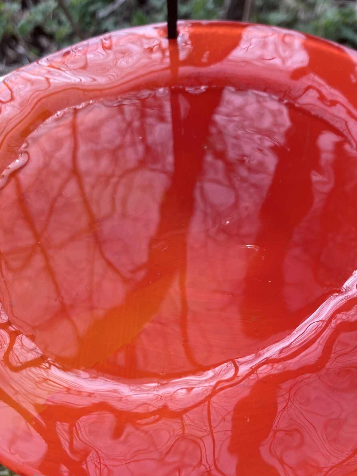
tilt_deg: -52.8
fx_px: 591
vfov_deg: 43.8
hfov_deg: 33.6
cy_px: 262
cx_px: 163
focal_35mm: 43
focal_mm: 3.99
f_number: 1.8
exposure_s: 1/335
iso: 32
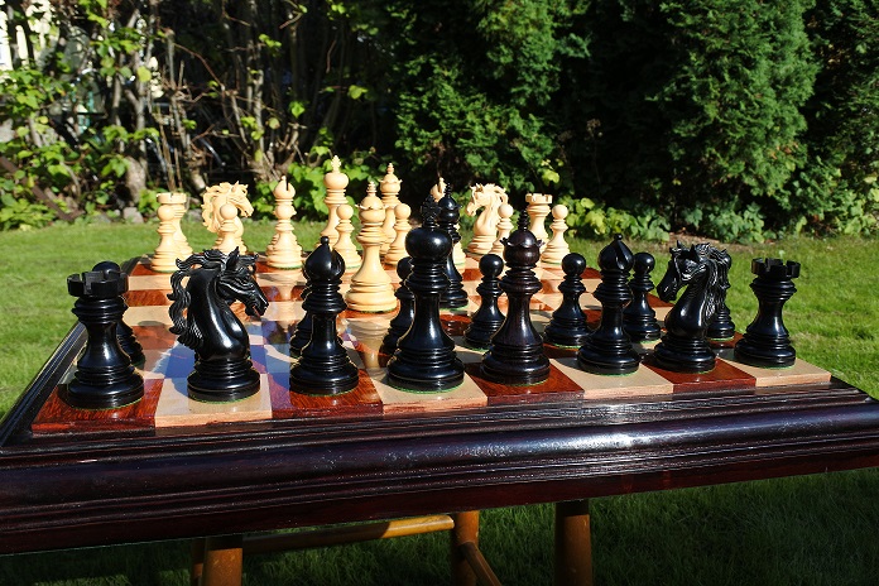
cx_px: 440
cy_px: 293
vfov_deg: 43.6
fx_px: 732
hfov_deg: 61.9
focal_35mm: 30
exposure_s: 1/500
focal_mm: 11.4
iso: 160
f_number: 5.6
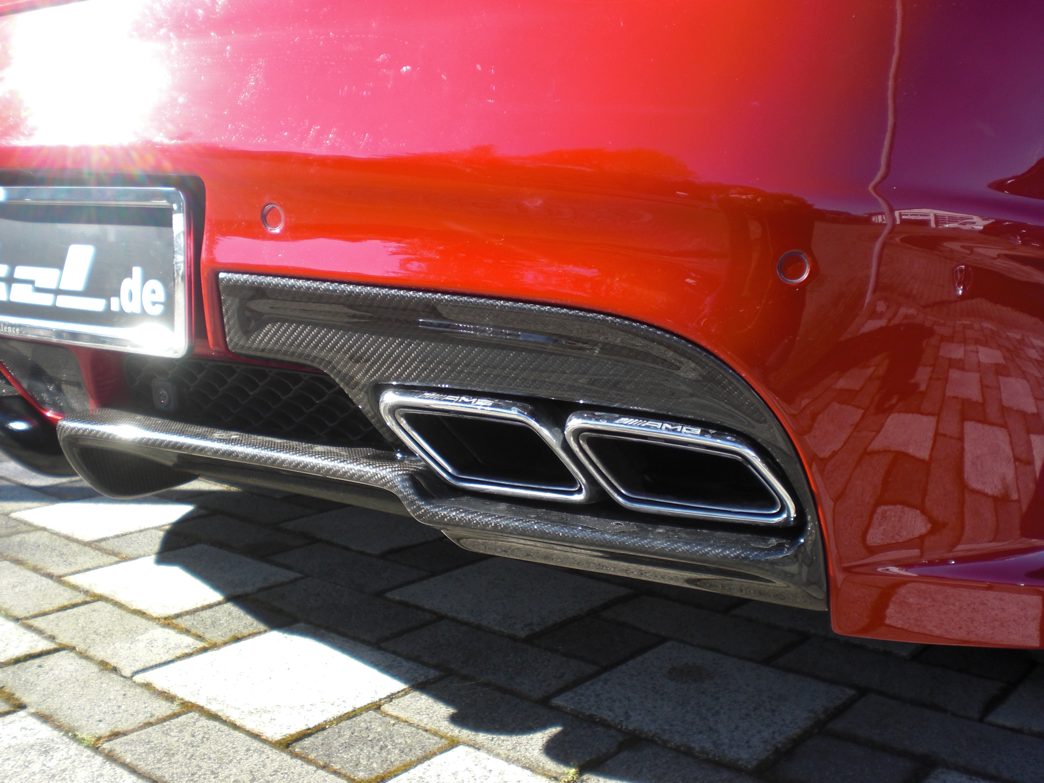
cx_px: 510
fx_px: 1176
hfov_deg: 47.9
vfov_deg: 36.8
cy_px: 392
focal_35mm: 39
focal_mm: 6.3
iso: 64
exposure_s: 1/200
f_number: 3.1
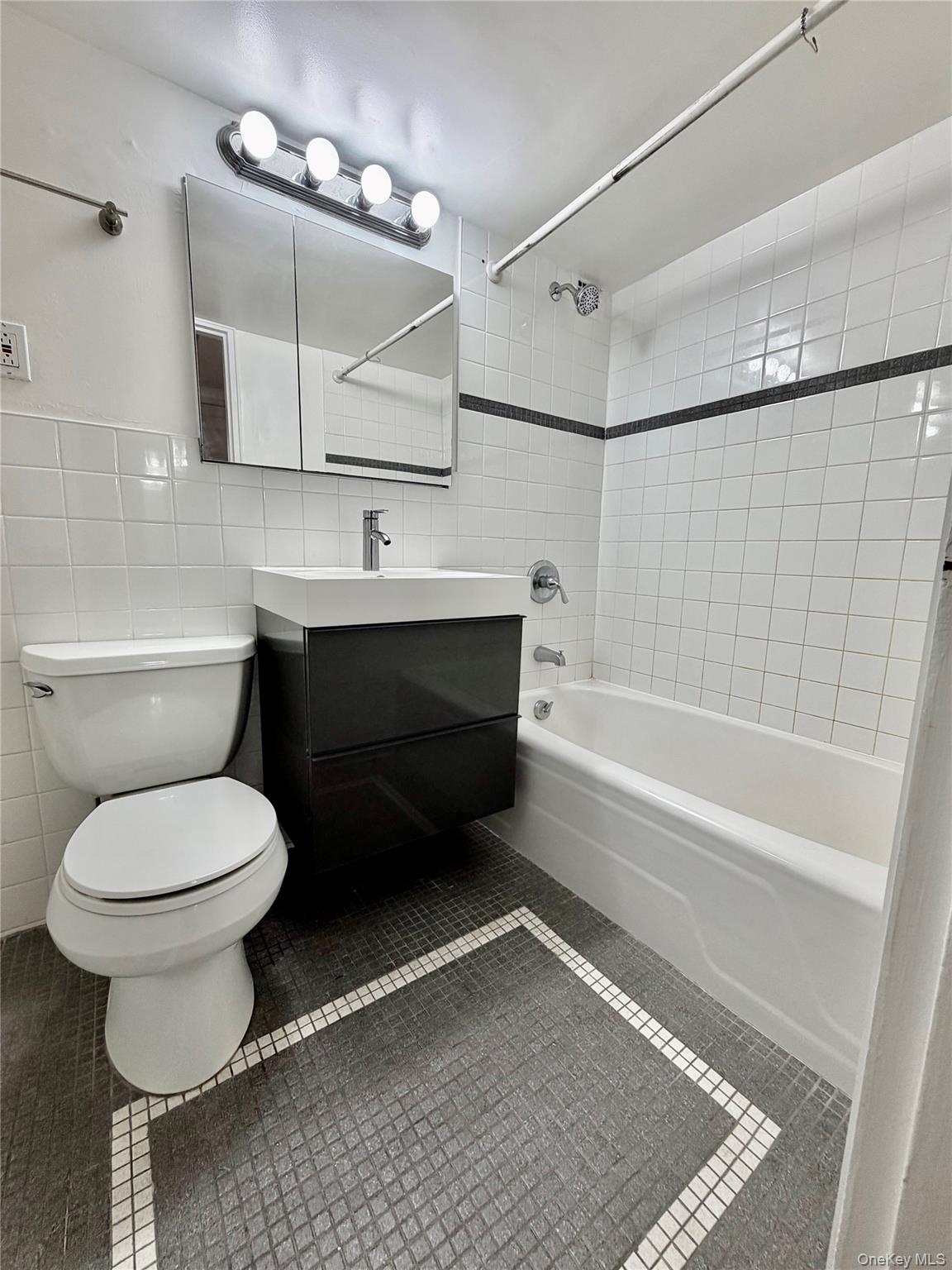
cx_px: 476
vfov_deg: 102.1
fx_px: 513
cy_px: 635
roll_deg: -1.4
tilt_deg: -8.9
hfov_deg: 85.7
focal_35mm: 14
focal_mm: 2.22
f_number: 2.2
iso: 80
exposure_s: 1/120
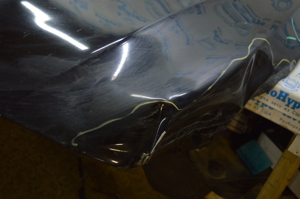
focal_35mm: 38
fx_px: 312
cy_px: 100
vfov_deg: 35.4
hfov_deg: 51.3
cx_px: 150
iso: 400
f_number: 4
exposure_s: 1/40
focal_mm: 25
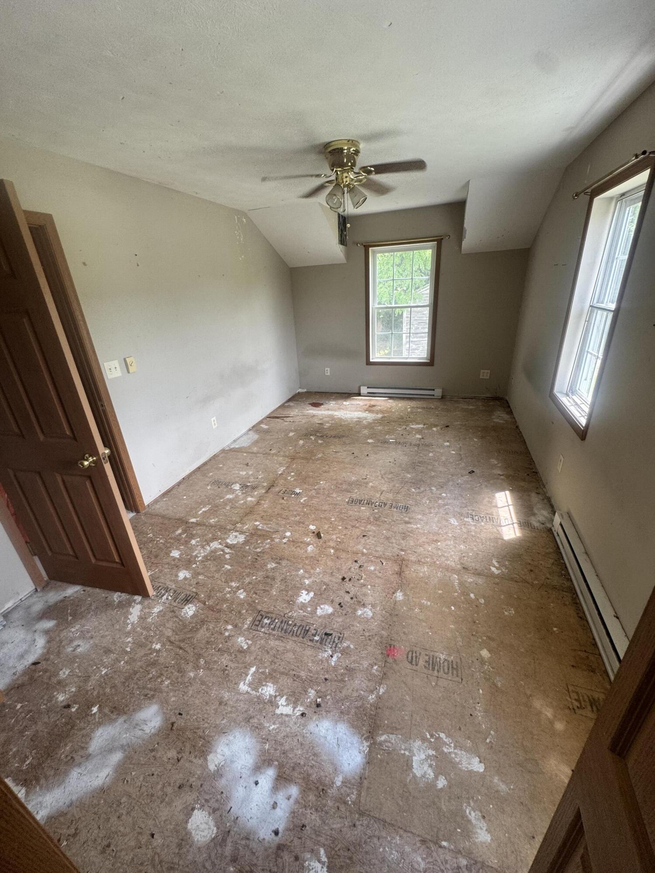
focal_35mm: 14
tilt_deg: -23.6
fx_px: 353
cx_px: 328
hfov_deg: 85.7
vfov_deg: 102.1
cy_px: 436
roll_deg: +4.3
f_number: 2.2
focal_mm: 2.22
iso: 125
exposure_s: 1/99
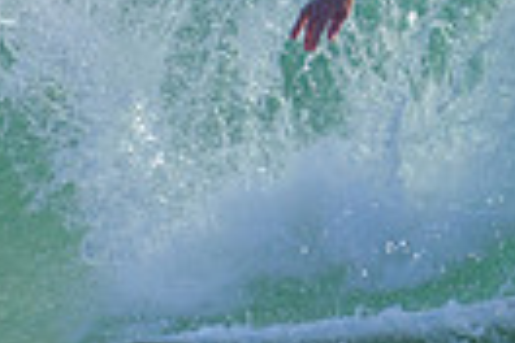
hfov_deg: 0.8
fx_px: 38608
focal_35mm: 2699
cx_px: 205
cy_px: -348
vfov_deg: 0.5
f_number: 5.6
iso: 160
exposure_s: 1/2000
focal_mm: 500
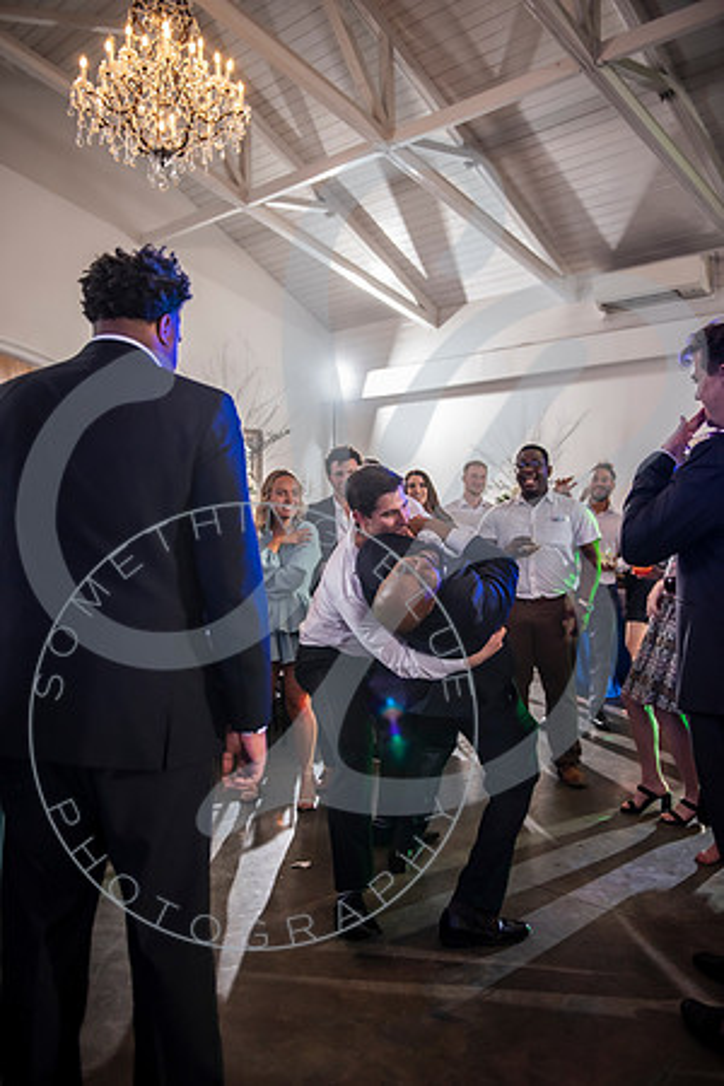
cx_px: 362
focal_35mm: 31
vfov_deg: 60.3
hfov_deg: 42.3
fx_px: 935
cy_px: 543
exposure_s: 1/125
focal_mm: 31
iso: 1600
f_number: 2.8
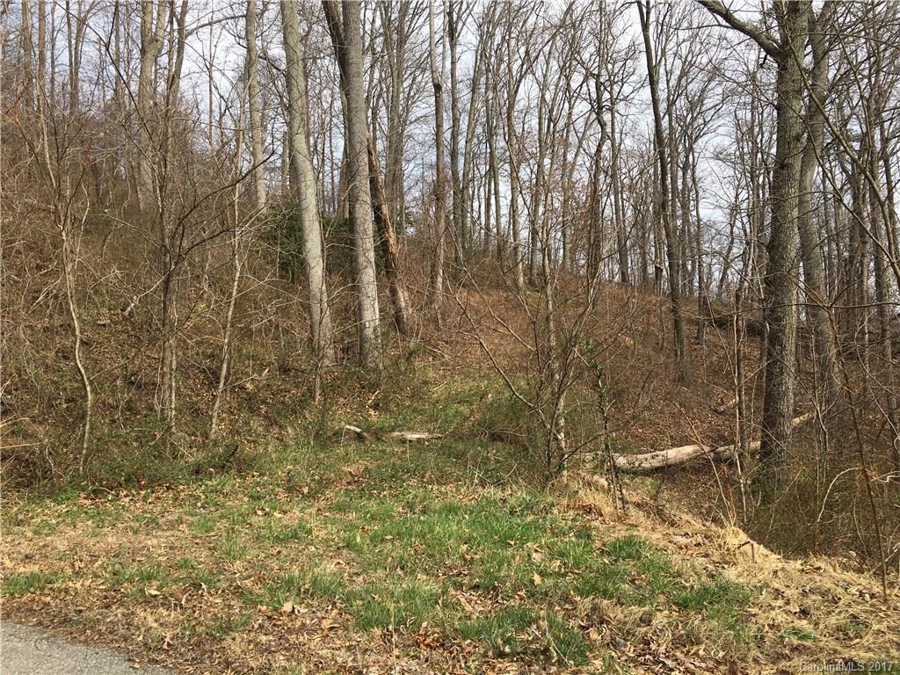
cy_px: 338
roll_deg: +2.5
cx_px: 450
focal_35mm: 29
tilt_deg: +6.1
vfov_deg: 48.2
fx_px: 754
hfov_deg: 61.7
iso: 25
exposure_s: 1/693
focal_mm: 4.15
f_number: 2.2
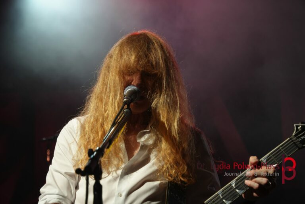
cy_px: 102
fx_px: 1118
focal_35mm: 132
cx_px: 152
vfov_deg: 10.4
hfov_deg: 15.5
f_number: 5.6
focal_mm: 88
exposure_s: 1/160
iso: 400
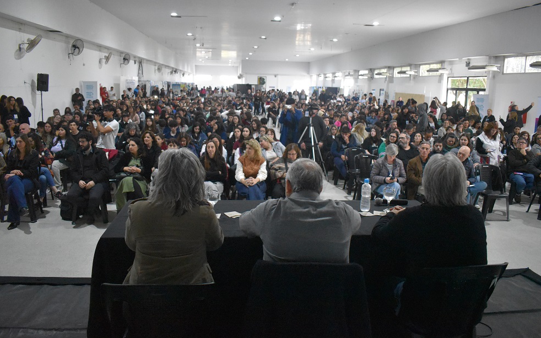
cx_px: 275
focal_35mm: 28
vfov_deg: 44.5
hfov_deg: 66.5
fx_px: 413
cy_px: 157
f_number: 3.5
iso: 5600
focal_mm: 18
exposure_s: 1/125
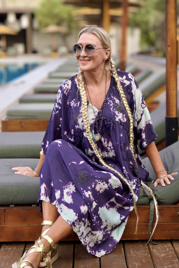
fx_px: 380
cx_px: 90
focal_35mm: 51
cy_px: 134
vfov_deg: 38.9
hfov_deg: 26.5
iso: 160
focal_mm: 34
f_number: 5
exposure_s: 1/160
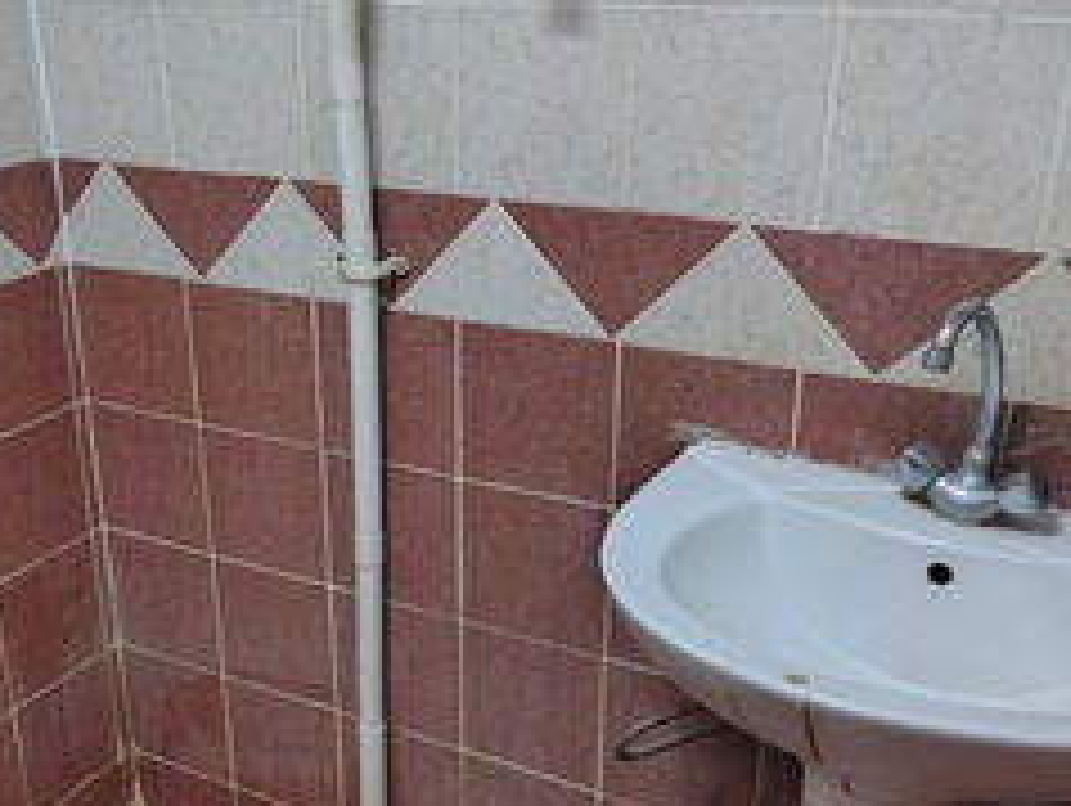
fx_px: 1425
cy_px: 583
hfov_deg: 40.8
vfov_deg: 31.1
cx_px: 371
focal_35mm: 46
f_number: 1.8
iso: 1986
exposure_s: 1/40
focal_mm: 5.56
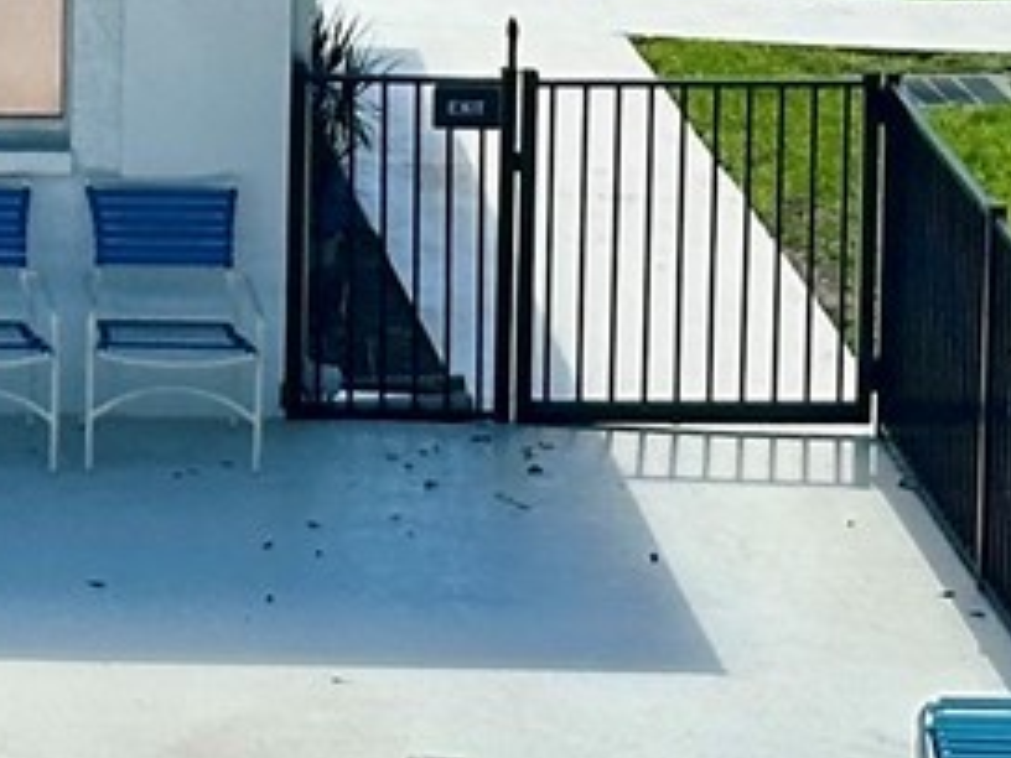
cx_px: -468
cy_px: -550
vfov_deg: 5.2
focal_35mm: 282
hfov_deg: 6.9
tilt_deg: -8.4
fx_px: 8236
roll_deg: -0.4
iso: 64
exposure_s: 1/3367
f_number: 1.78
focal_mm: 6.86
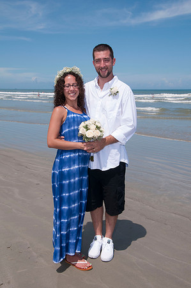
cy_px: 144
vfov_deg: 46.4
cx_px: 96
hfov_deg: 31.8
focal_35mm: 42
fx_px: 335
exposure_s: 1/250
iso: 100
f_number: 11
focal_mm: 28
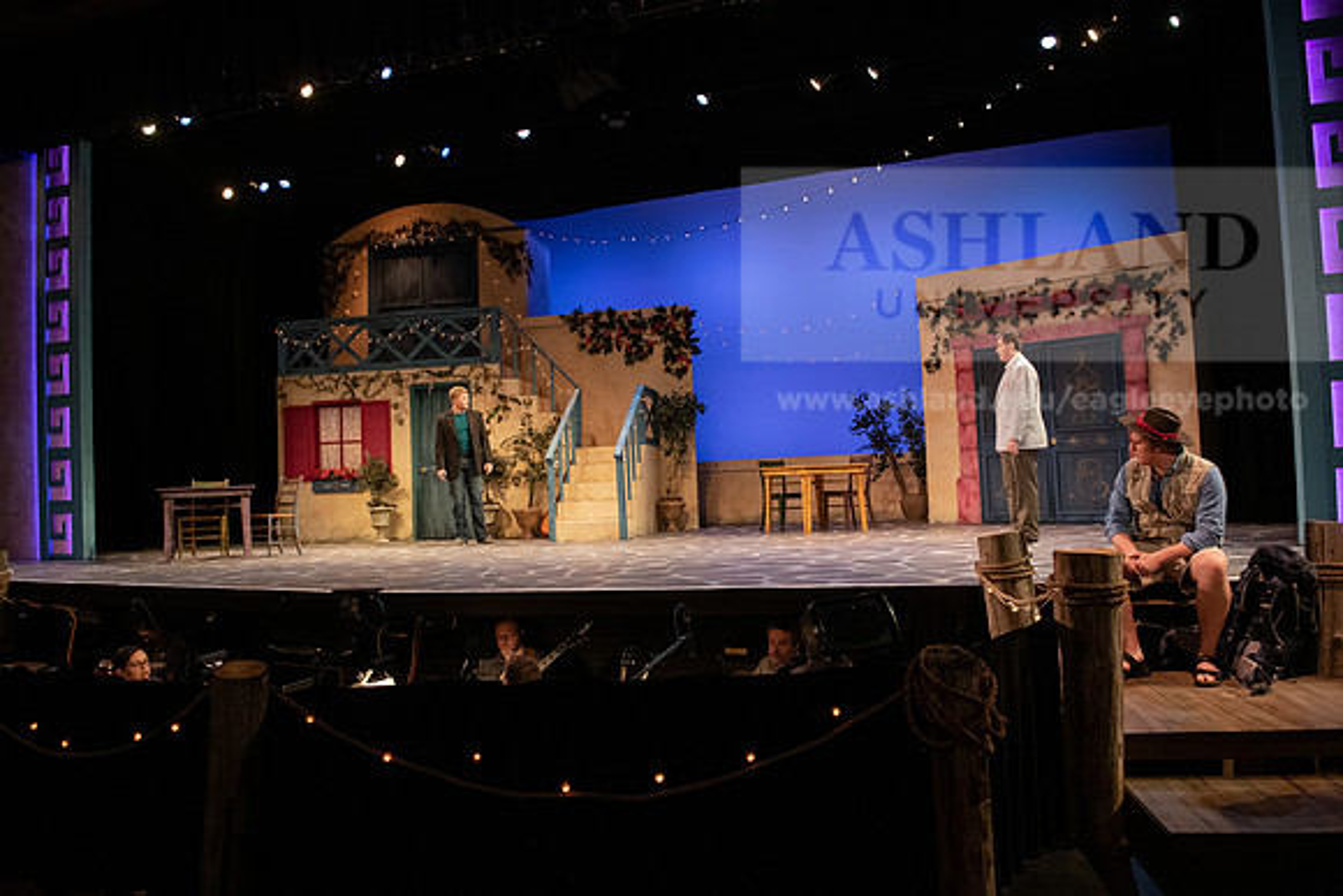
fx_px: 896
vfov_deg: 53.2
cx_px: 672
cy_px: 448
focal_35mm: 24
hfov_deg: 73.7
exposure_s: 1/250
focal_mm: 24
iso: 3200
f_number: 3.5
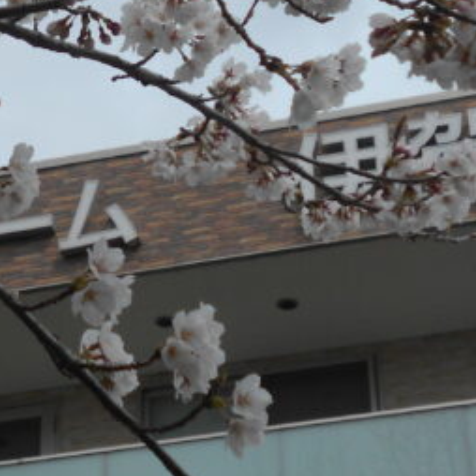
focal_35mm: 139
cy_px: 9
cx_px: 26
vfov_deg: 12.4
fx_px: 2162
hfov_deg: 12.4
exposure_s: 1/800
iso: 80
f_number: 4.5
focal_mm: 8.8
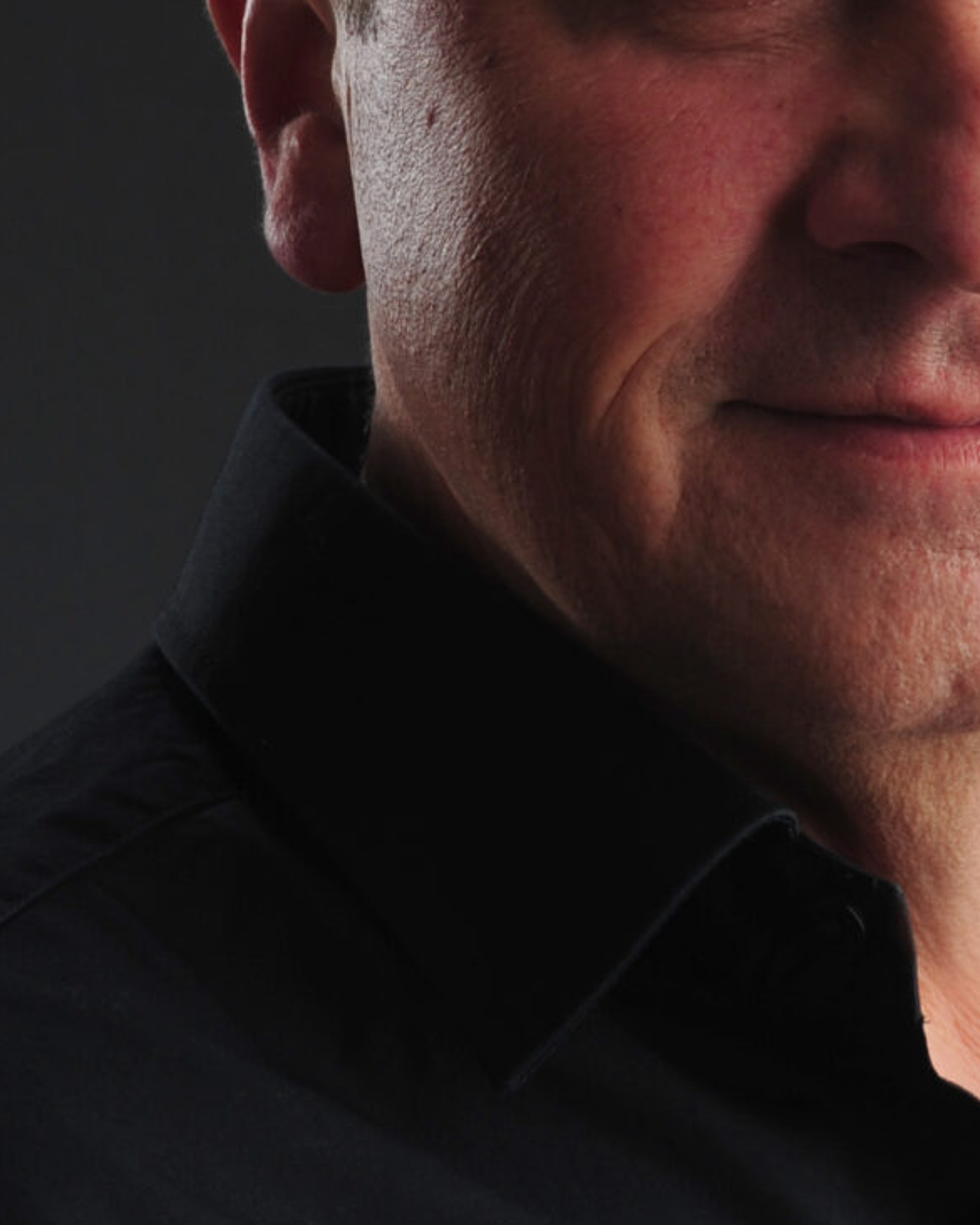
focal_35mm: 279
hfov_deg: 5.5
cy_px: 349
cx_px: 751
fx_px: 10113
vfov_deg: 6.9
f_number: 9
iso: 200
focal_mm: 85
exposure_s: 1/125
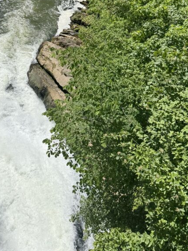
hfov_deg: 32.9
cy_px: 31
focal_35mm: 43
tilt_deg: -35.0
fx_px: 311
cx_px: 45
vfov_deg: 40.9
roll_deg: -3.2
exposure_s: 1/7353
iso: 80
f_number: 1.78
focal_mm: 6.76
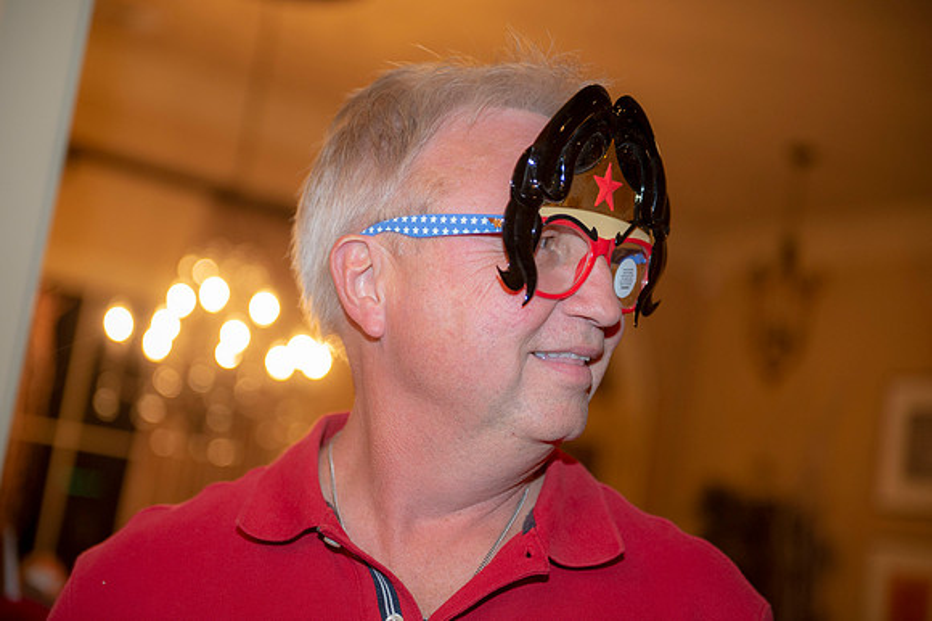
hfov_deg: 30.5
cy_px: 310
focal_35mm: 66
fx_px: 1708
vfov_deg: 20.6
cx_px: 466
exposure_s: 1/125
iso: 1600
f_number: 2.8
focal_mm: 66
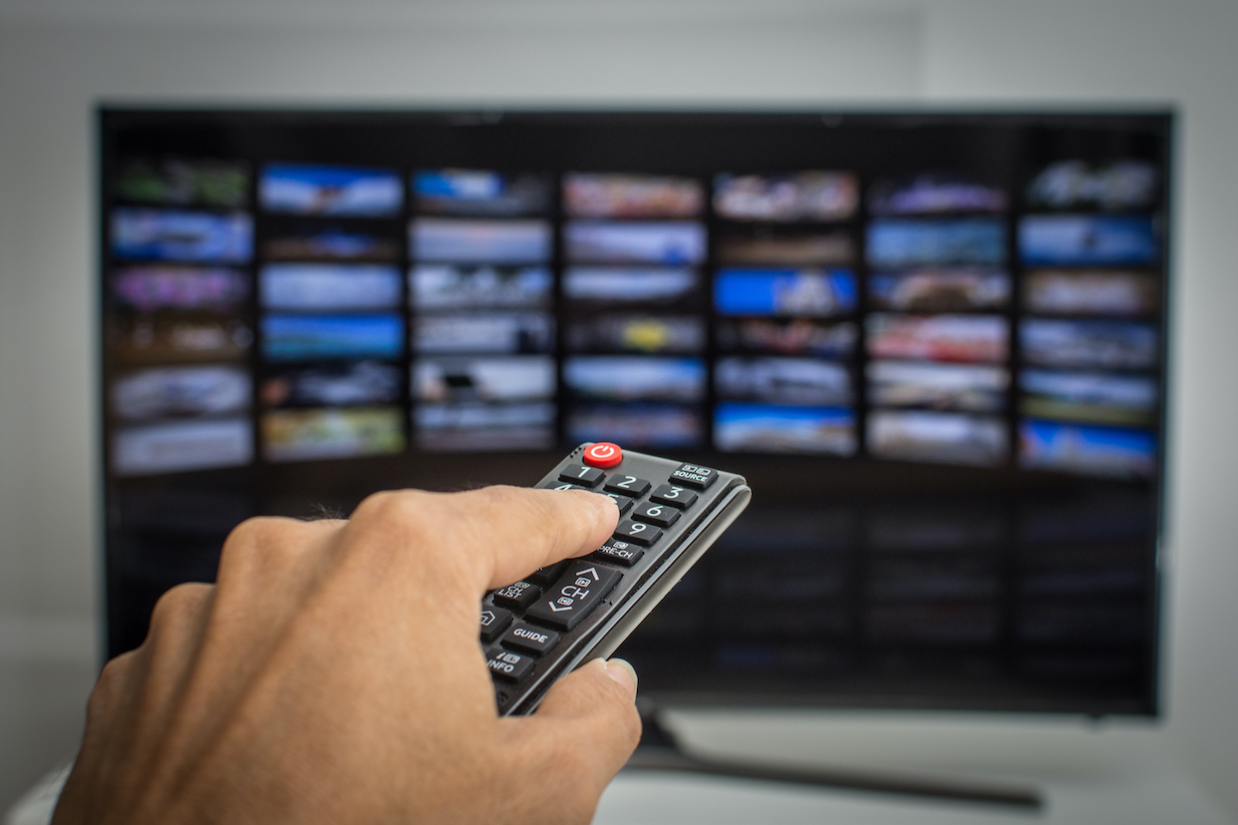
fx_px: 1805
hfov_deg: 37.8
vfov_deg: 25.8
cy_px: 412
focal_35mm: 52
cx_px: 619
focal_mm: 35
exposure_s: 1/60
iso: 100
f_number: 5.6
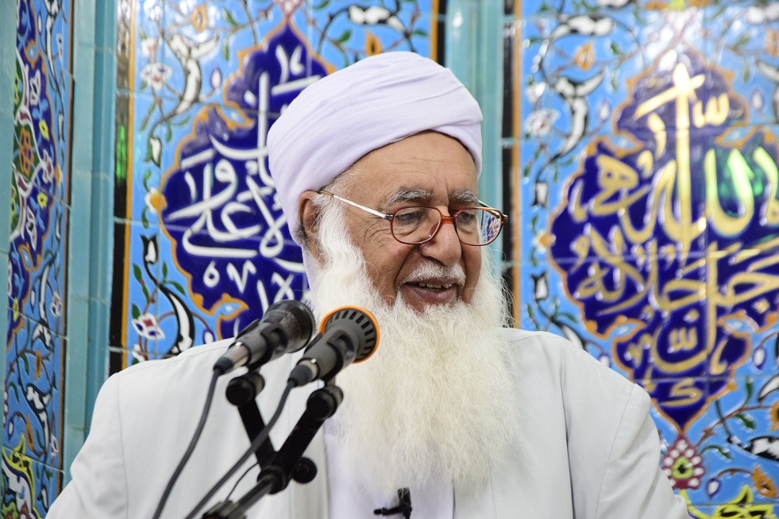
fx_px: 3473
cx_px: 388
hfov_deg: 12.8
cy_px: 262
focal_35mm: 161
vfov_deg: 8.6
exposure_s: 1/30
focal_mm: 105
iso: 1000
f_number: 5.6
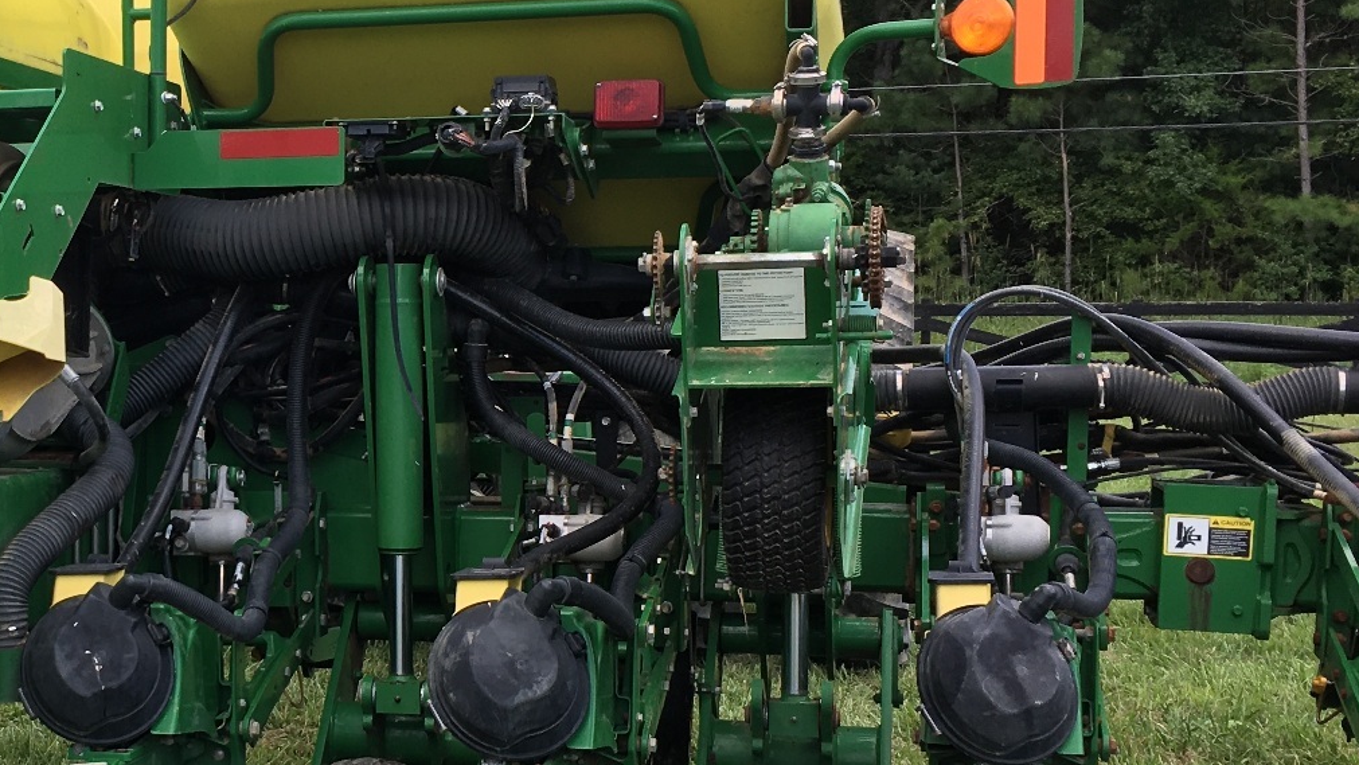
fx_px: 2271
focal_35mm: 63
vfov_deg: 19.1
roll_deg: +1.2
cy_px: 471
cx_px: 167
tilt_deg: -5.7
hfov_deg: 31.9
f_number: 2.2
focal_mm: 4.15
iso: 25
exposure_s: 1/625
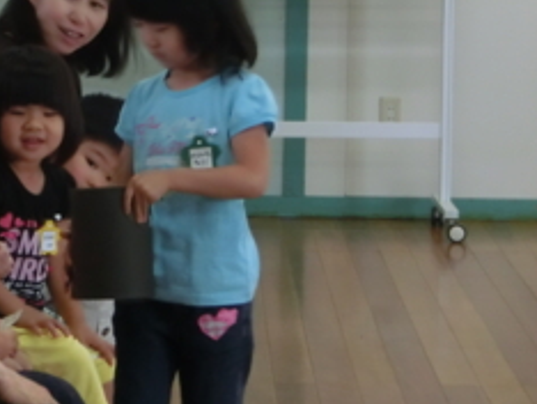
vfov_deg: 7.1
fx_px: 3261
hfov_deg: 9.4
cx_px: 80
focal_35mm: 210
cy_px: 67
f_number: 5.5
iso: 1600
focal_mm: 21.79
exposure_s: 1/160
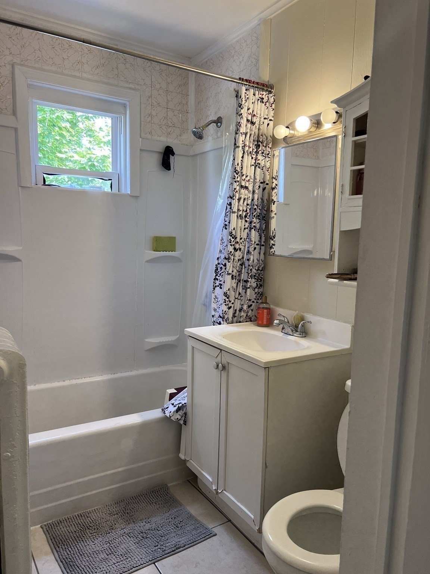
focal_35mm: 26
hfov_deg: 53.1
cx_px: 215
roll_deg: -1.4
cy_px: 287
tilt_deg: -5.8
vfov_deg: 67.3
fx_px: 431
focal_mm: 5.7
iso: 100
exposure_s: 1/121
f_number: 1.5
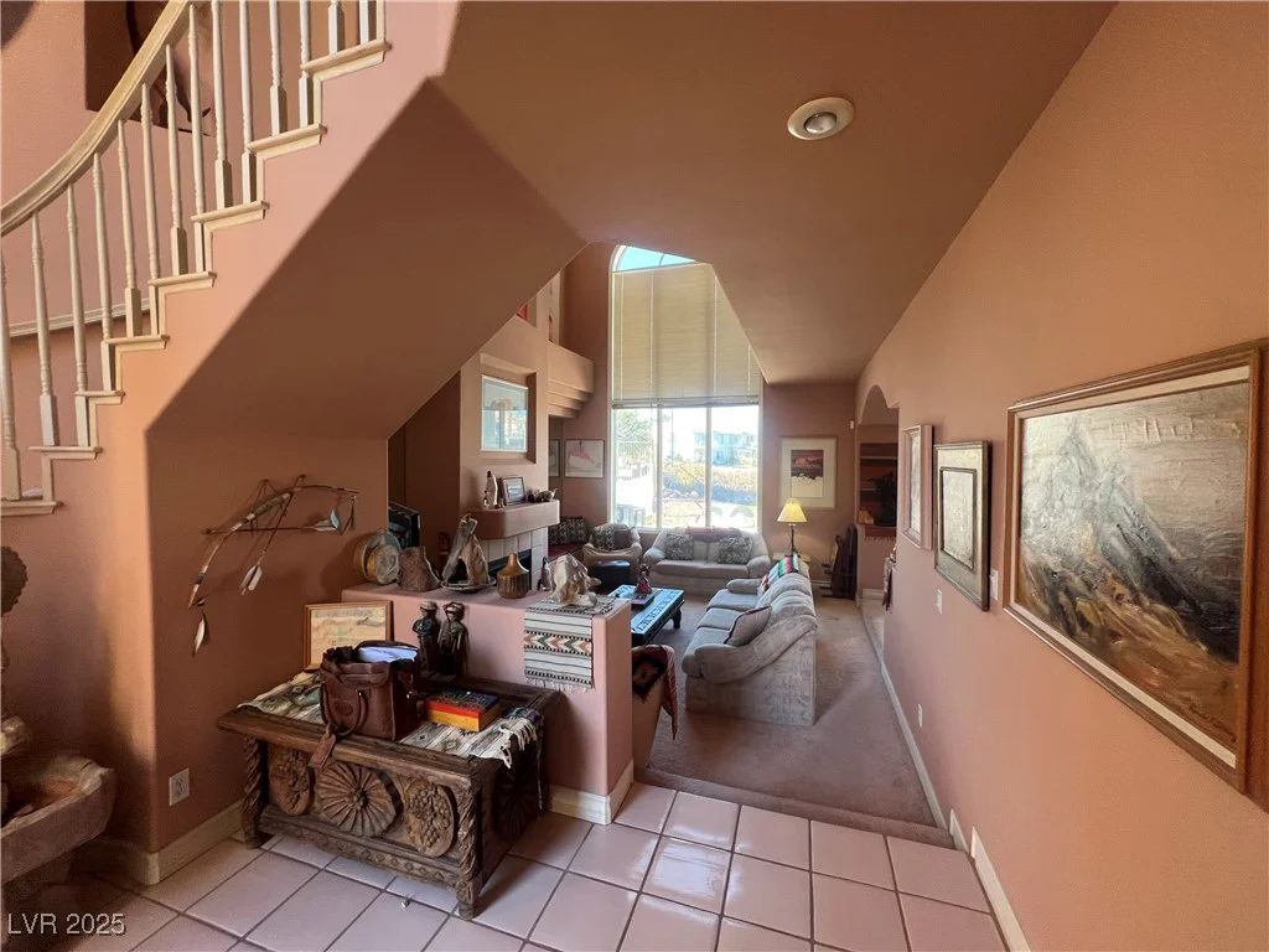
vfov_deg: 89.9
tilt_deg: -3.1
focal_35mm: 13
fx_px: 477
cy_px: 476
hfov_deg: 106.2
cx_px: 634
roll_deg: -0.4
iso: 100
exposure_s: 1/99
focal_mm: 1.57
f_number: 1.8
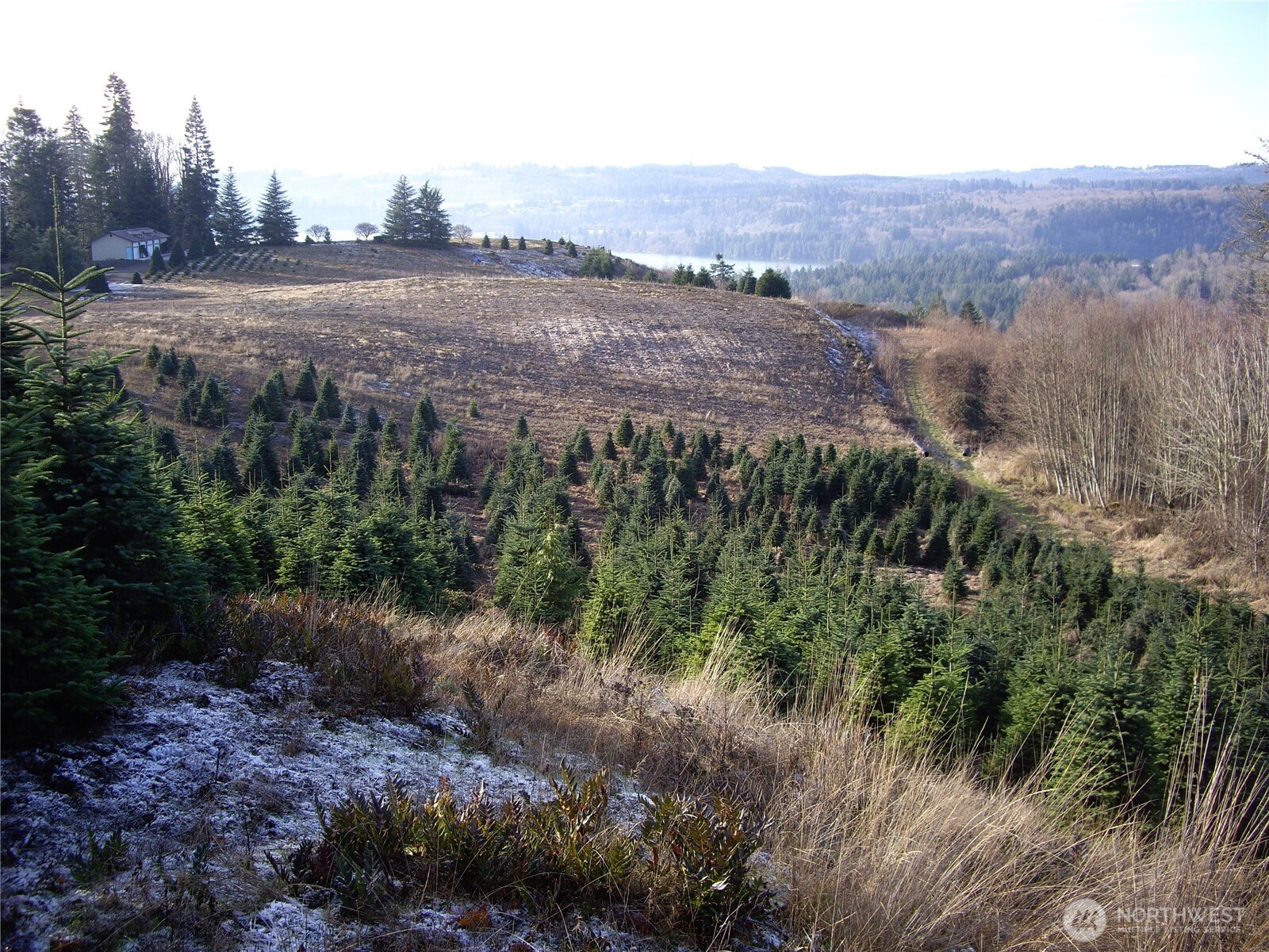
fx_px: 1393
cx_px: 634
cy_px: 476
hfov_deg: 49.0
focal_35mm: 38
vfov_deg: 37.7
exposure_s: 1/200
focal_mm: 7.9
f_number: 2.8
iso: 64
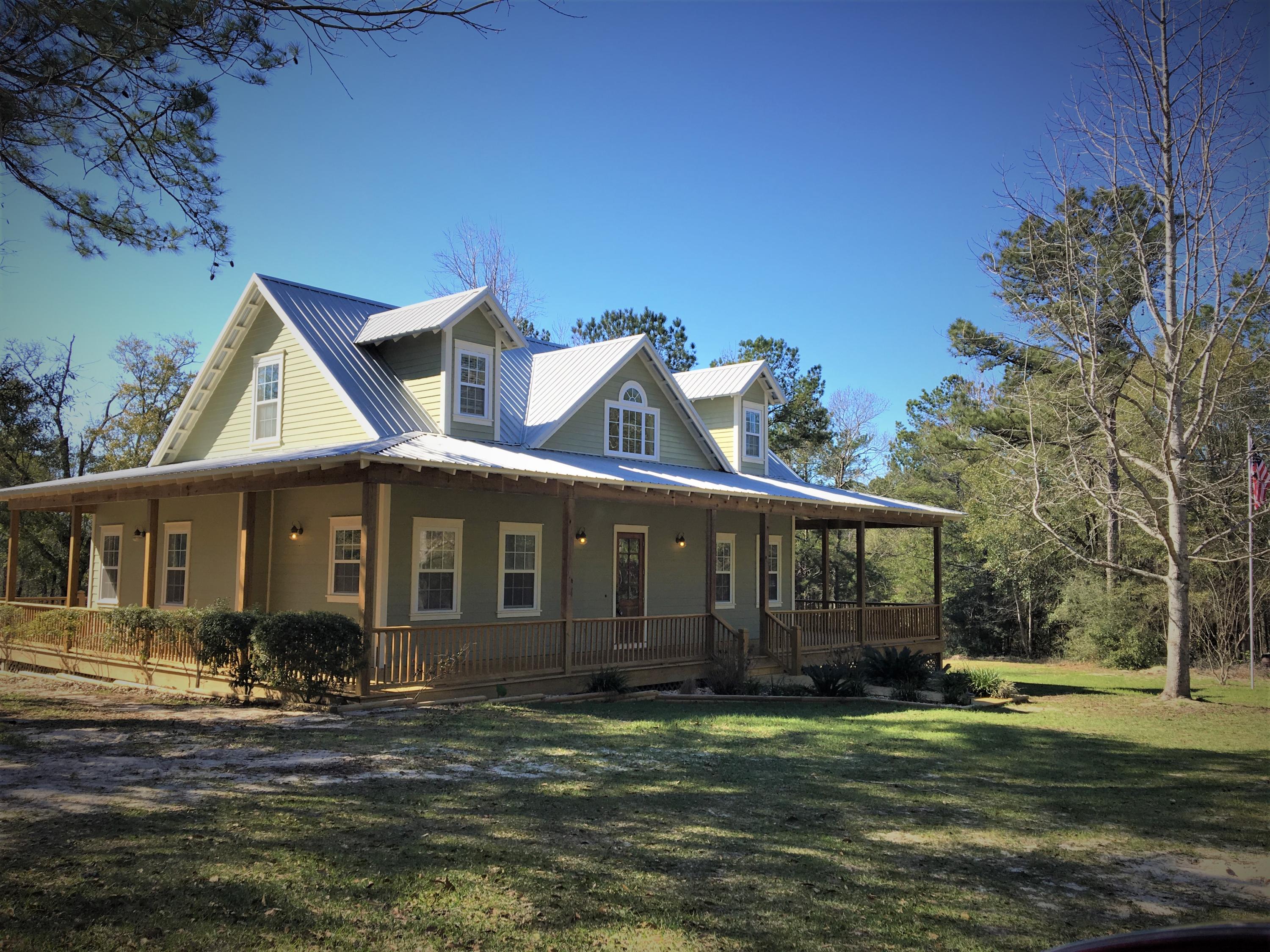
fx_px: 1064
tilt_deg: +3.0
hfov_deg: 61.7
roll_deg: +0.0
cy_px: 476
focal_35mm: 29
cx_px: 635
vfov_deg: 48.2
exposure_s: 1/712
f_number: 2.2
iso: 25
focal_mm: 4.15
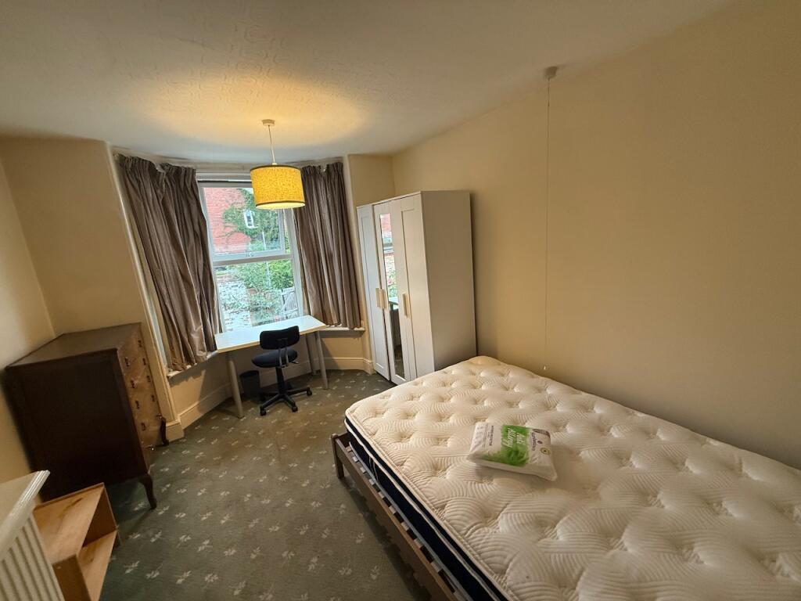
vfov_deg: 85.7
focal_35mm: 14
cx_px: 400
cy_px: 300
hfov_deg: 102.1
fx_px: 324
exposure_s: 1/100
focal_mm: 2.22
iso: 320
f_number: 2.2
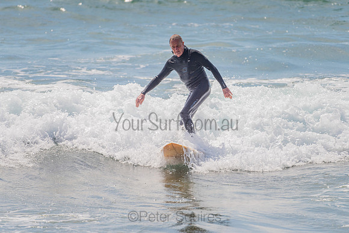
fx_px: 5947
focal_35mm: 613
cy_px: 90
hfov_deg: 3.4
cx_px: 194
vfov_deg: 2.2
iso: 140
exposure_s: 1/640
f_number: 5.6
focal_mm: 500
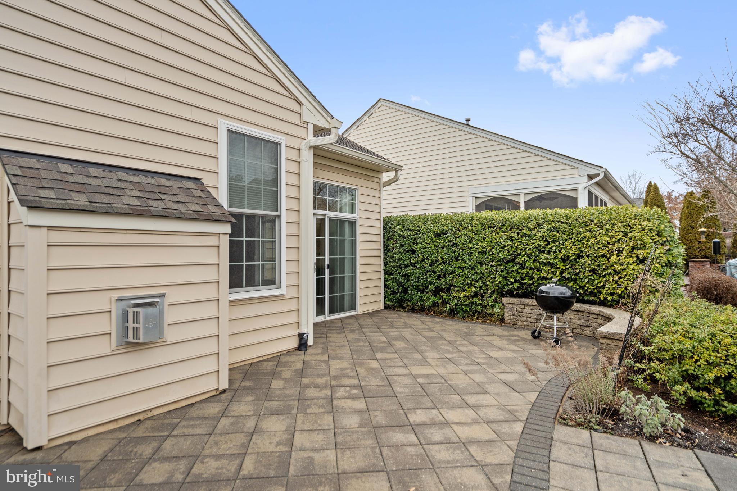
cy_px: 246
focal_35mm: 19
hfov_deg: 86.9
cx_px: 368
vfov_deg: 64.5
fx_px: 389
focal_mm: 19
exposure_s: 1/800
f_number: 4
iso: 320
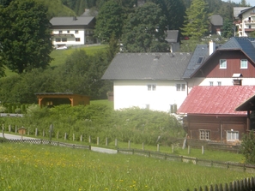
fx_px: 700
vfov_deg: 15.6
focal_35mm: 95
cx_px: 199
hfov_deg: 20.4
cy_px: 71
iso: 80
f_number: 3.9
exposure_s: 1/790
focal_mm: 8.6
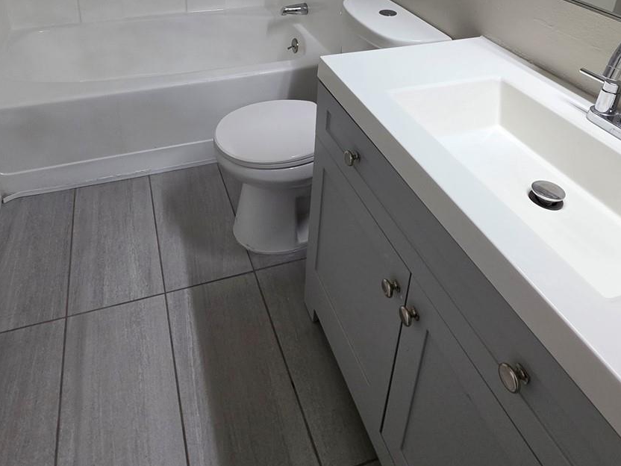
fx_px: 448
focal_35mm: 25
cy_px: 52
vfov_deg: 49.3
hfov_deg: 68.9
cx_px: 259
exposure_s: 1/120
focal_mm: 2.2
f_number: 1.9
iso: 100
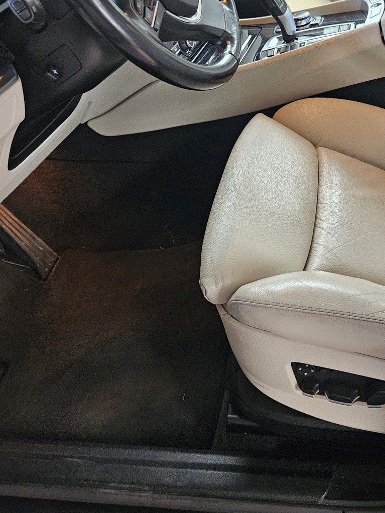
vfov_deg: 50.6
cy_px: 182
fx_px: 534
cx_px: 278
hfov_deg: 38.9
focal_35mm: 36
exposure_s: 1/100
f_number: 1.8
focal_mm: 5.4
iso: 800
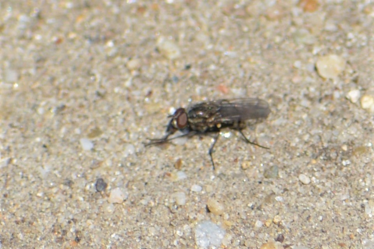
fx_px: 4675
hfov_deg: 4.6
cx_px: 187
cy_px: 124
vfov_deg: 3.1
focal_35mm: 450
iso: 100
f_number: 8
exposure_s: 1/250
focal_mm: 300
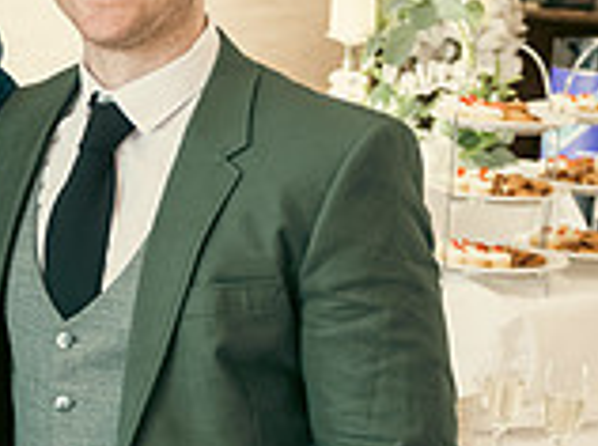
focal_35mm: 99
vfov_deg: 14.9
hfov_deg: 18.4
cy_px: 236
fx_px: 1708
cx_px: -201
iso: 800
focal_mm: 28
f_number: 3.5
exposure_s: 1/160
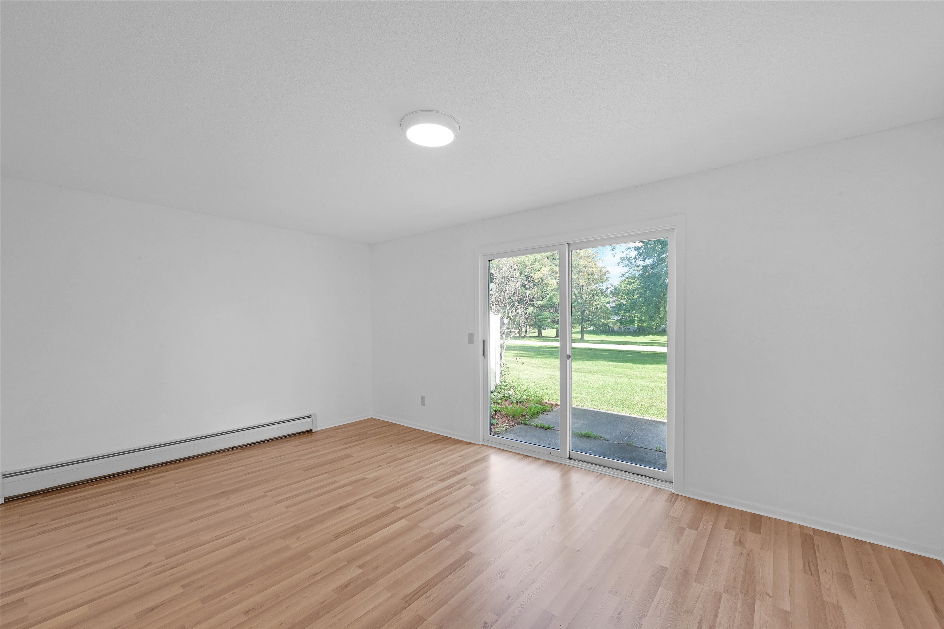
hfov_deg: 104.3
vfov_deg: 81.2
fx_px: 367
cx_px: 472
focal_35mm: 14
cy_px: 314
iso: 1000
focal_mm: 14
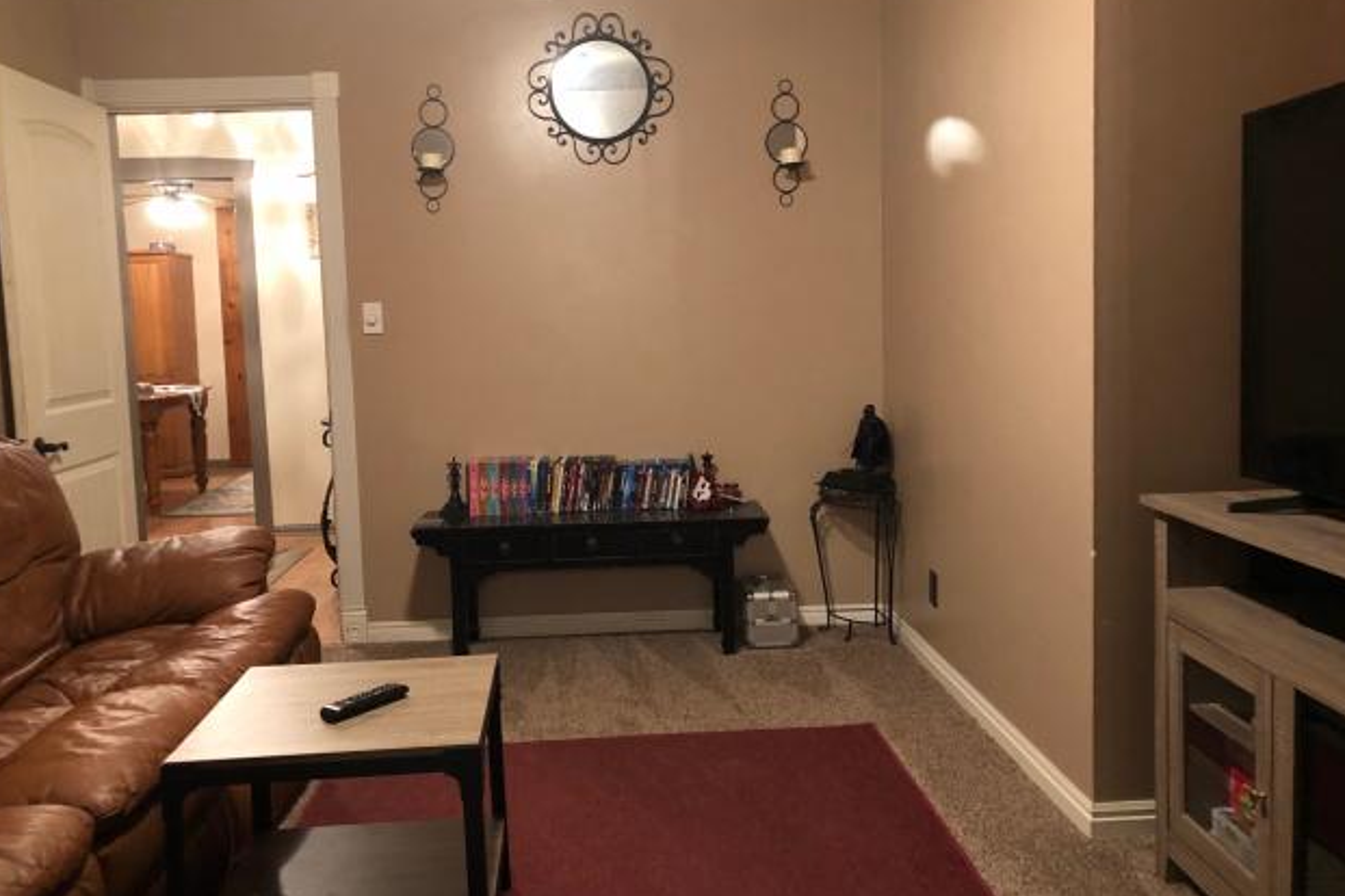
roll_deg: +1.1
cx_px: 669
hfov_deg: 61.9
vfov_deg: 43.6
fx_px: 1121
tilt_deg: -5.5
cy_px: 420
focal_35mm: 30
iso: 100
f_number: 1.8
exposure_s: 1/5
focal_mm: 3.99
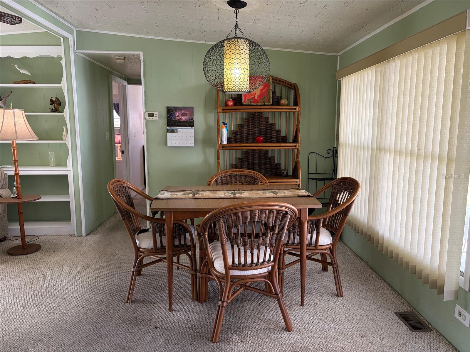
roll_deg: +0.7
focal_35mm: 26
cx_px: 235
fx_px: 353
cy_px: 176
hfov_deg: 67.3
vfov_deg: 53.1
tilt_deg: -7.5
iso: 80
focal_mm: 5.96
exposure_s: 1/60
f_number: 1.6
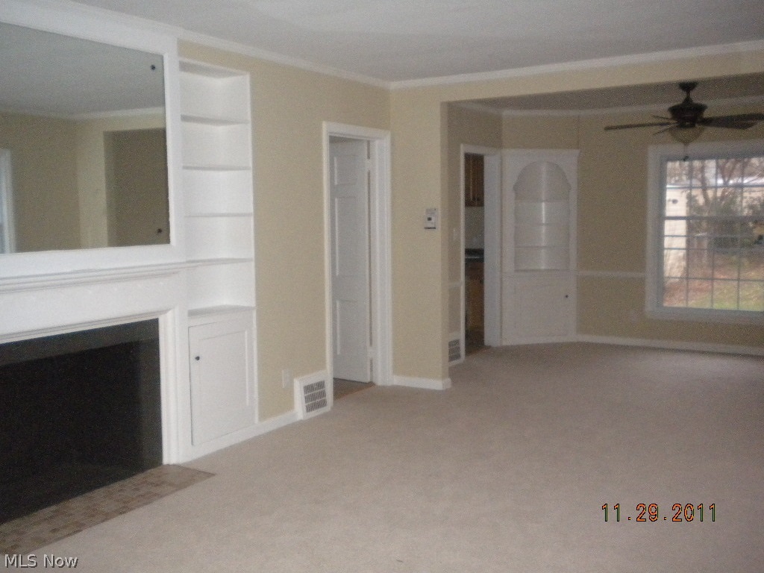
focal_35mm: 35
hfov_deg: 52.6
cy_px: 286
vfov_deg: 40.7
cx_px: 382
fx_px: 772
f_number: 3.1
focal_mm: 6.3
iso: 800
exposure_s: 1/30
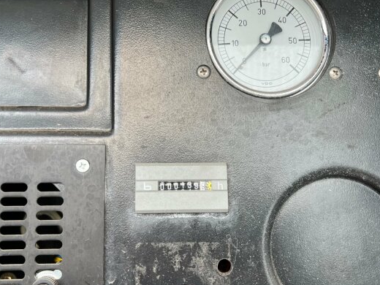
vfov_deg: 44.1
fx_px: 351
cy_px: 150
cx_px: 176
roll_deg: -0.3
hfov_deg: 56.8
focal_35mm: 32
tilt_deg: +5.1
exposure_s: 1/121
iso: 40
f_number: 1.5
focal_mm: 5.7
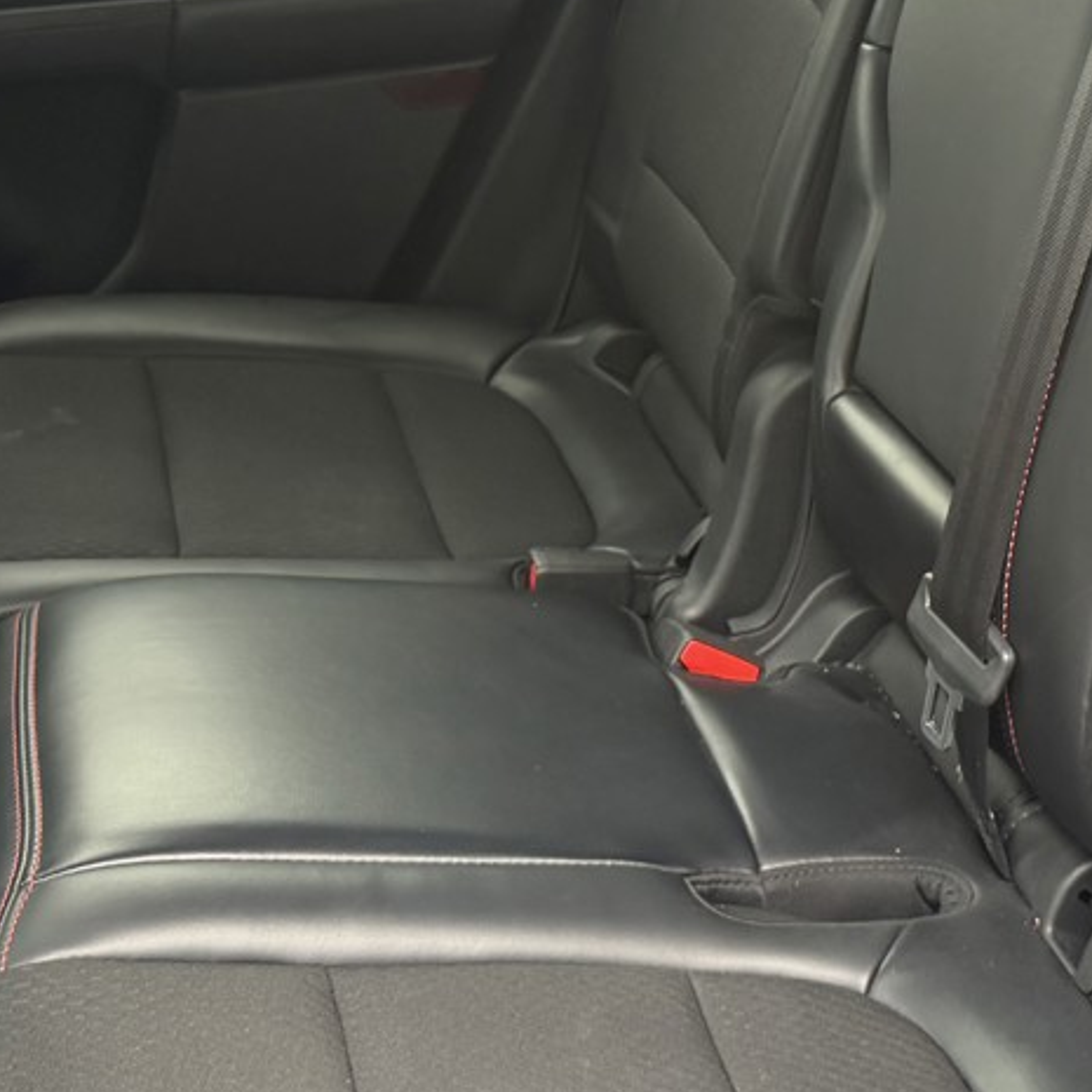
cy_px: 148
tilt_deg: -16.7
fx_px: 2605
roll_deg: +3.2
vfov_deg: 23.2
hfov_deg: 23.4
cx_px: 813
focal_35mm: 73
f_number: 1.78
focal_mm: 6.76
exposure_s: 1/121
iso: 160
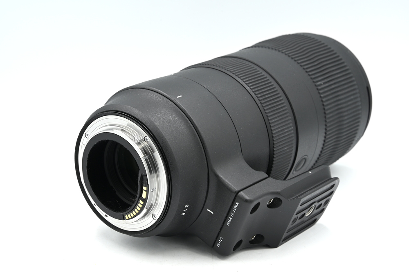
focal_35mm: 75
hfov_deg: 27.0
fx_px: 852
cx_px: 204
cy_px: 136
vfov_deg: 18.2
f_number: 14
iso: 100
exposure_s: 1/10
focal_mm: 75
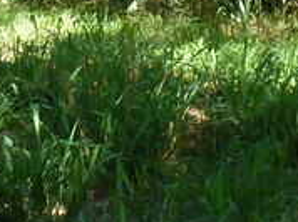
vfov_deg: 5.3
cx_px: 95
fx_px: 2321
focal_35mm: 270
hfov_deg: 7.3
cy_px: -369
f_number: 3.6
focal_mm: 6.5
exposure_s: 1/60
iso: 80
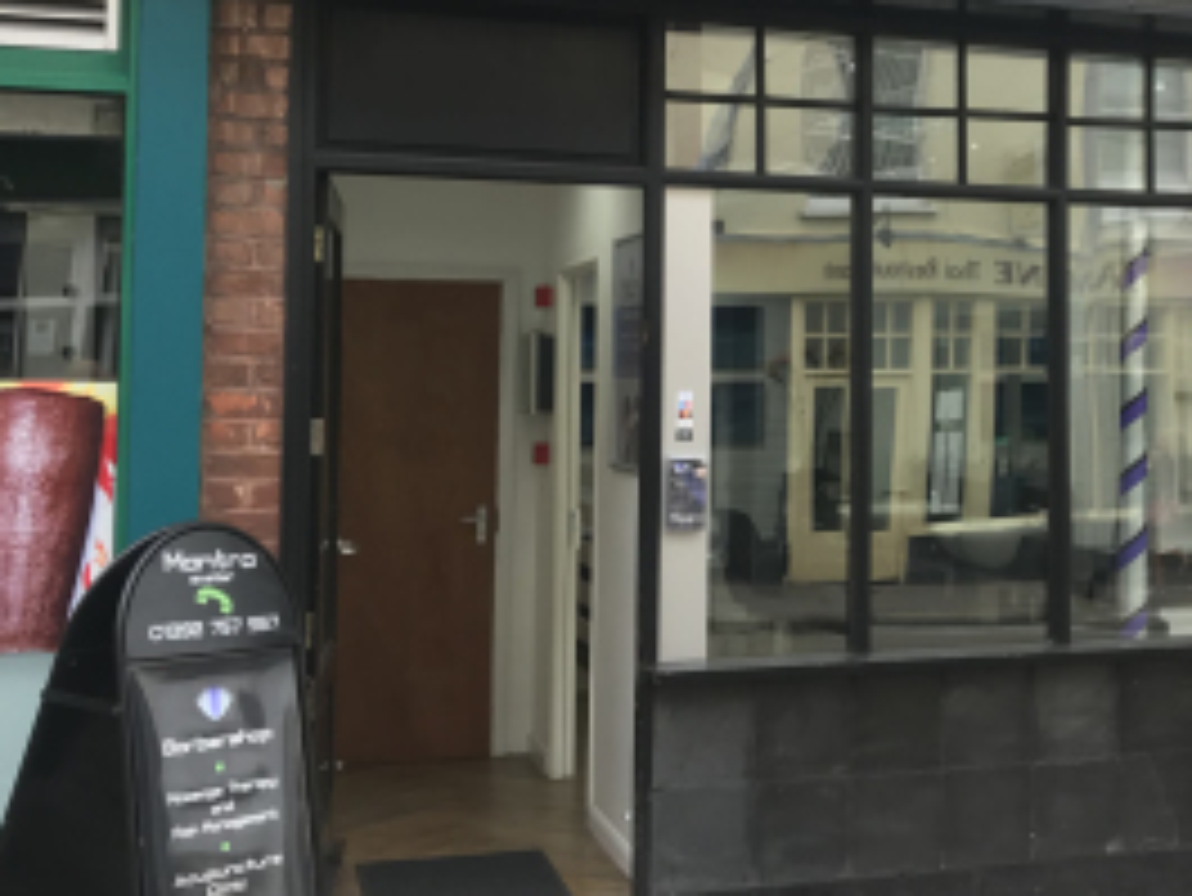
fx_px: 1860
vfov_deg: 26.9
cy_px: 279
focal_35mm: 54
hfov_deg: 34.8
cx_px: 886
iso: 20
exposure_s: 1/100
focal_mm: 3.99
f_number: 1.8
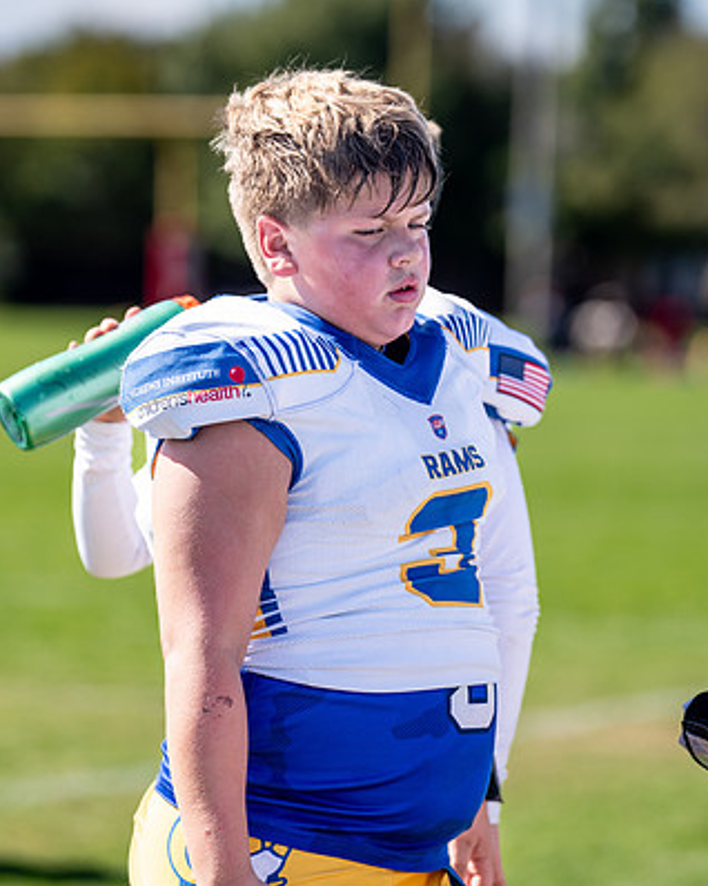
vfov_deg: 8.7
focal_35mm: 222
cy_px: 436
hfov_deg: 7.0
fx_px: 5819
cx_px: 329
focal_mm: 138
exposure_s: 1/1600
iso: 100
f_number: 2.8
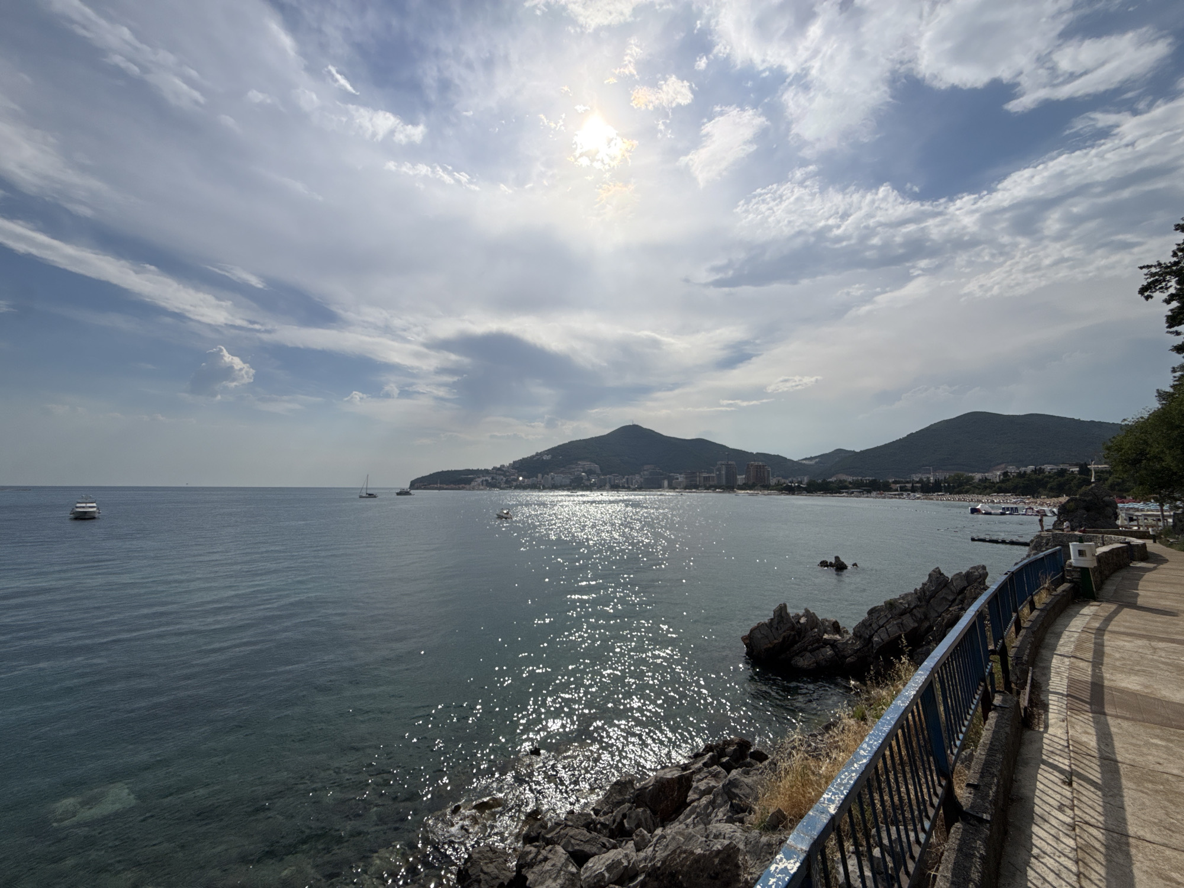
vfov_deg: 85.7
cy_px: 444
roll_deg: -1.0
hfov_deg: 102.1
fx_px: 479
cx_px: 592
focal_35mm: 14
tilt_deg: +6.3
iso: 40
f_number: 2.2
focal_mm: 2.22
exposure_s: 1/7634
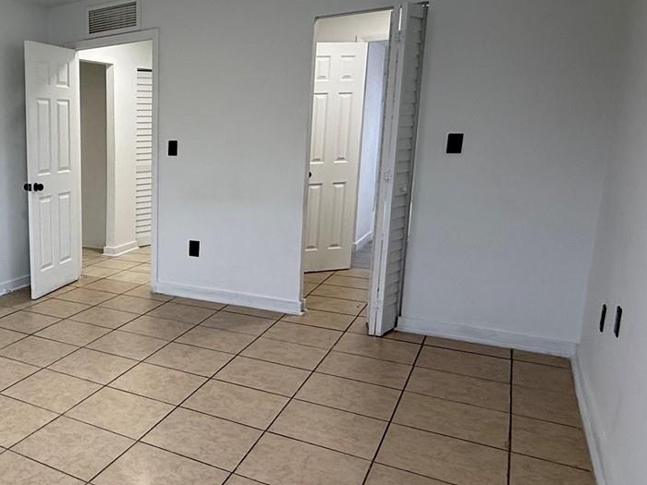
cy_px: 240
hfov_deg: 47.2
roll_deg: +1.9
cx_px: -1
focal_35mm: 32
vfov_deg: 44.2
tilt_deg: -9.3
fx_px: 598
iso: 125
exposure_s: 1/120
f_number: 2.2
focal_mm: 2.22
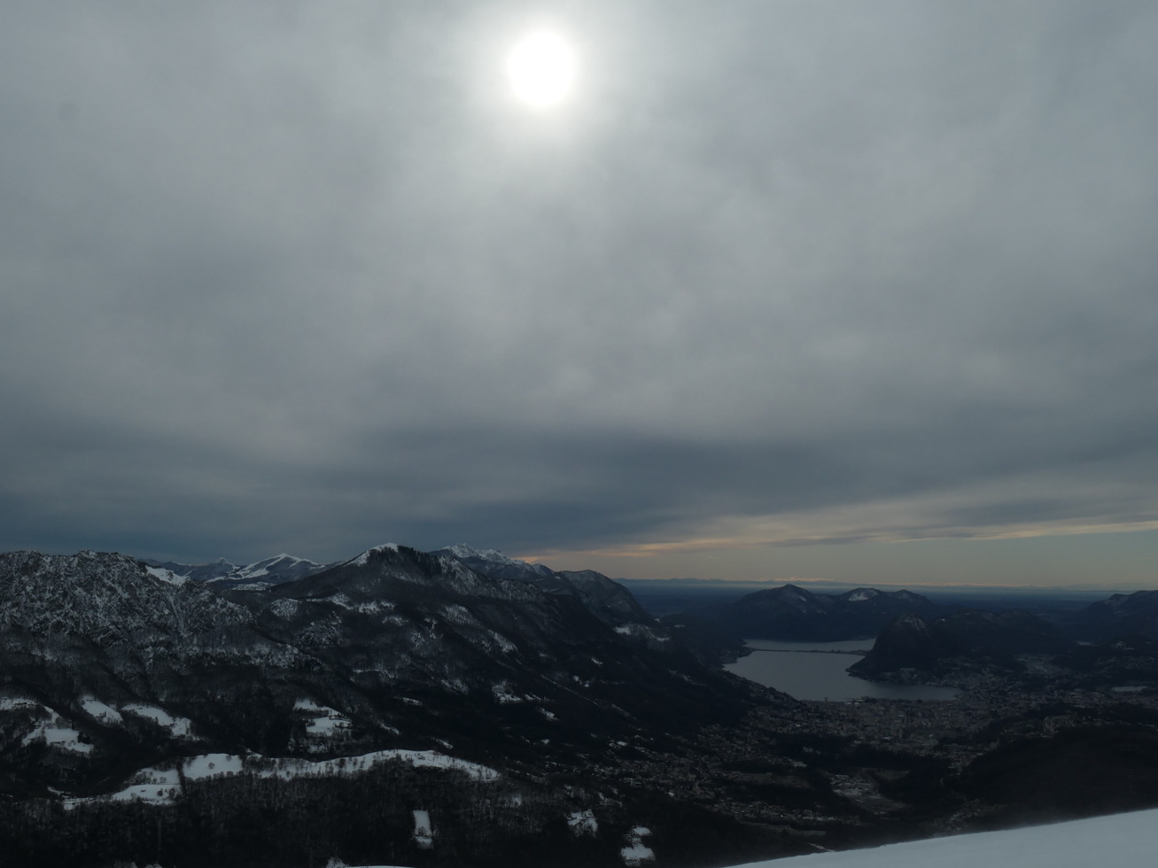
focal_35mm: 32
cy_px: 427
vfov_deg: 44.2
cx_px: 554
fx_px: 1070
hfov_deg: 56.8
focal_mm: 10.8
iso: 200
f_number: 8
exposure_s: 1/1600
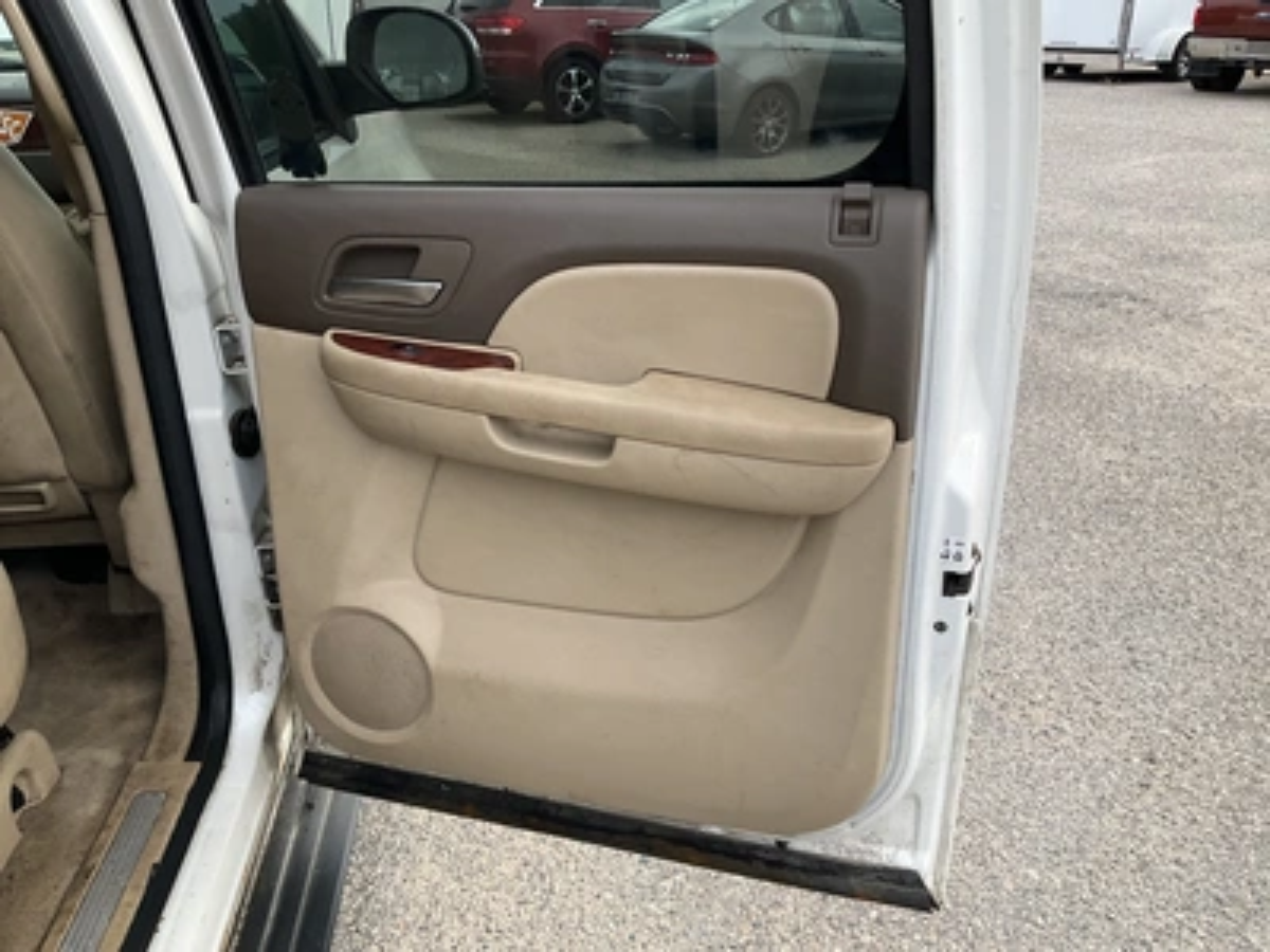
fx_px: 1064
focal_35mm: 29
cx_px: 635
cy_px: 476
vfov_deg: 48.2
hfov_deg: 61.7
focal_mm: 3
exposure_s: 1/247
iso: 25
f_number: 1.8
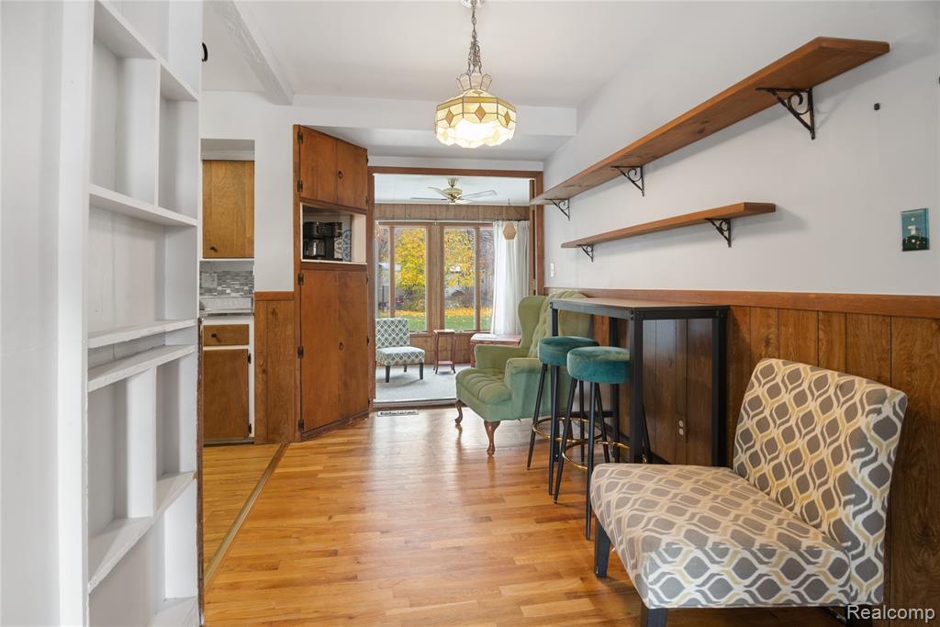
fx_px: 783
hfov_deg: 61.9
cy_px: 314
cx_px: 470
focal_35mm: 30
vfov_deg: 43.6
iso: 320
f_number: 9
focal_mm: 30
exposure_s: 1/6
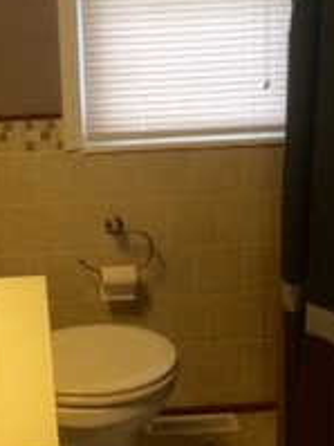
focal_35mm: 70
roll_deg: -0.3
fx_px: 902
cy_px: 150
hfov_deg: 20.7
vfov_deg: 27.6
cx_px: 67
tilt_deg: -13.1
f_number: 2.2
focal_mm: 4.15
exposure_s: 1/30
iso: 100
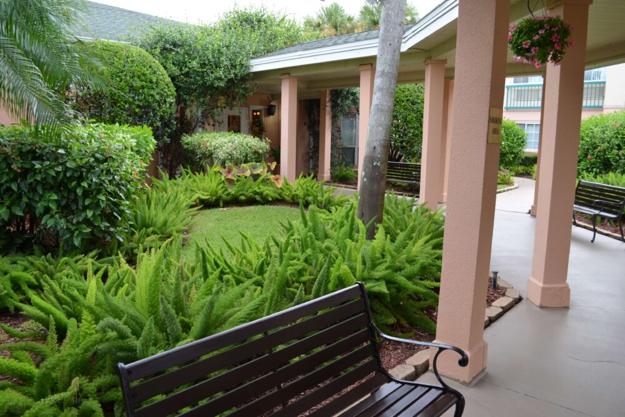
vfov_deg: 47.9
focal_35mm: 27
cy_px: 208
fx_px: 469
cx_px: 312
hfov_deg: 67.4
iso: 400
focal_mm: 18
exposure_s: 1/100
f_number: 5
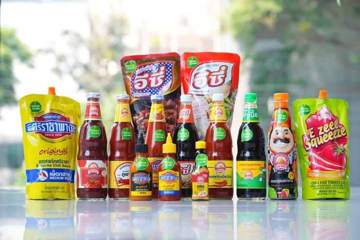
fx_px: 700
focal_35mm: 70
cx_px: 180
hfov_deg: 28.9
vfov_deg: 19.4
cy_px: 120
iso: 400
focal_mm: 70
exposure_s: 1/250
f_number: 3.5
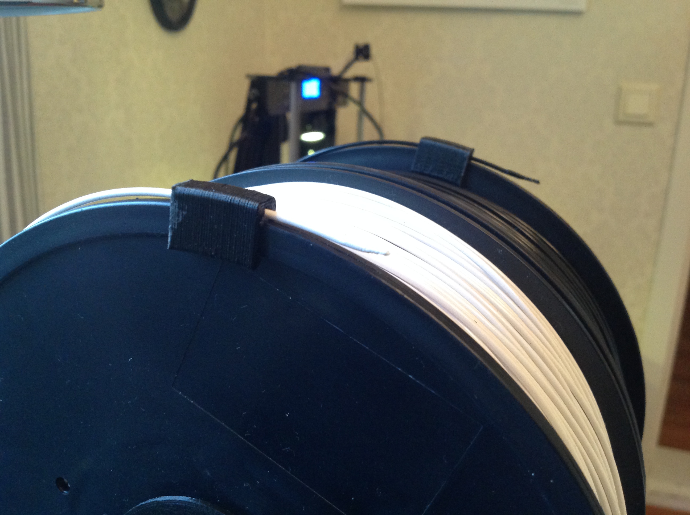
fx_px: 697
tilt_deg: -15.4
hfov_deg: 52.7
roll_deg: -4.3
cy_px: 258
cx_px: 345
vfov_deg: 40.6
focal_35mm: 35
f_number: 2.4
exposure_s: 1/17
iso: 250
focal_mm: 4.28
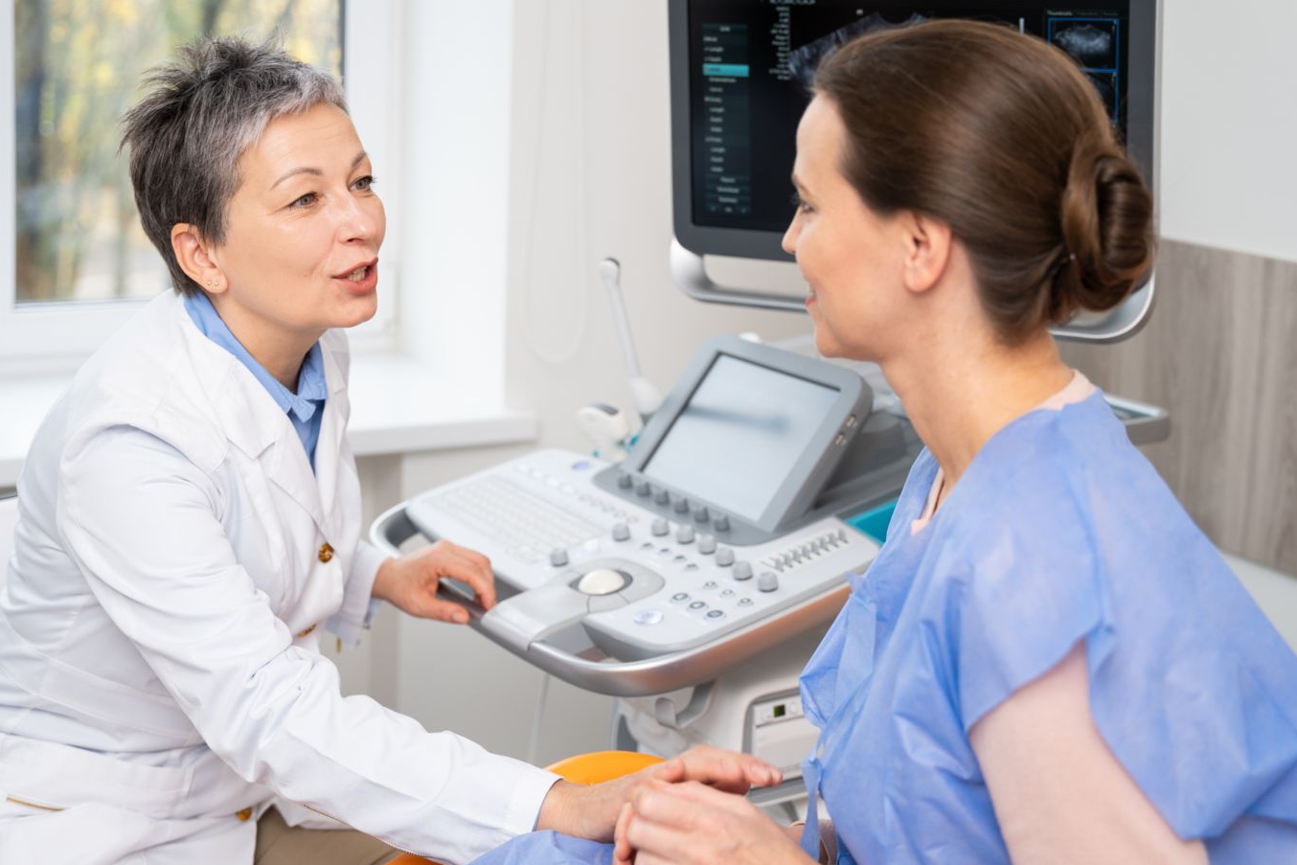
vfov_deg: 25.8
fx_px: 1886
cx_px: 626
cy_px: 464
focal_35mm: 52
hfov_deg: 37.9
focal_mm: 44.3
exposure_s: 1/160
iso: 320
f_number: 2.8
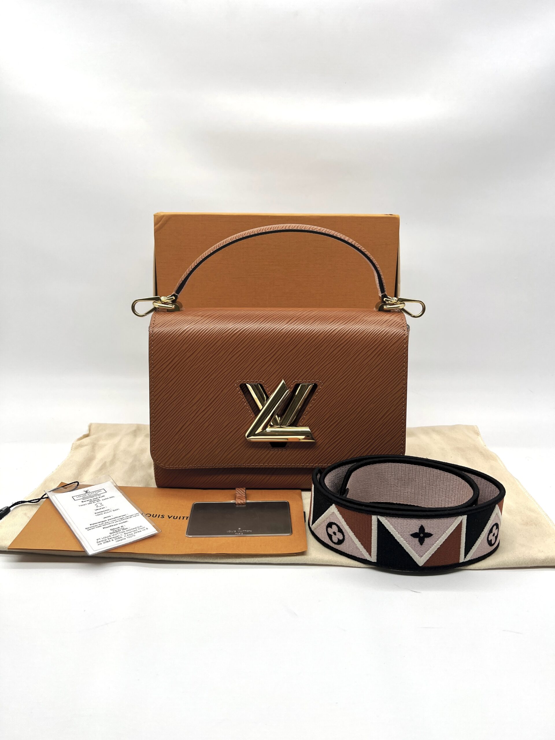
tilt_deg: -14.5
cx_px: 278
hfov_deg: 53.1
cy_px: 370
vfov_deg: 67.3
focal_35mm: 26
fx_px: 556
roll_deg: -0.4
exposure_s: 1/272
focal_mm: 5.7
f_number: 1.5
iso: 40
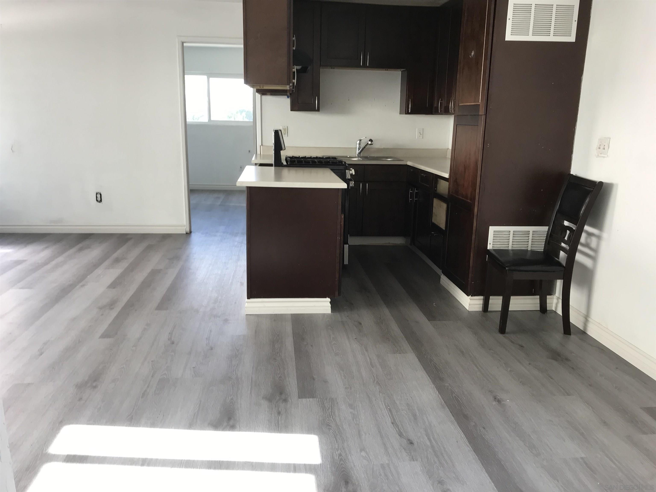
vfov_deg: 49.7
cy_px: 246
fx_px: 531
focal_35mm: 28
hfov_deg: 63.4
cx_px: 328
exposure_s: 1/60
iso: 32
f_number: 1.8
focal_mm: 3.99
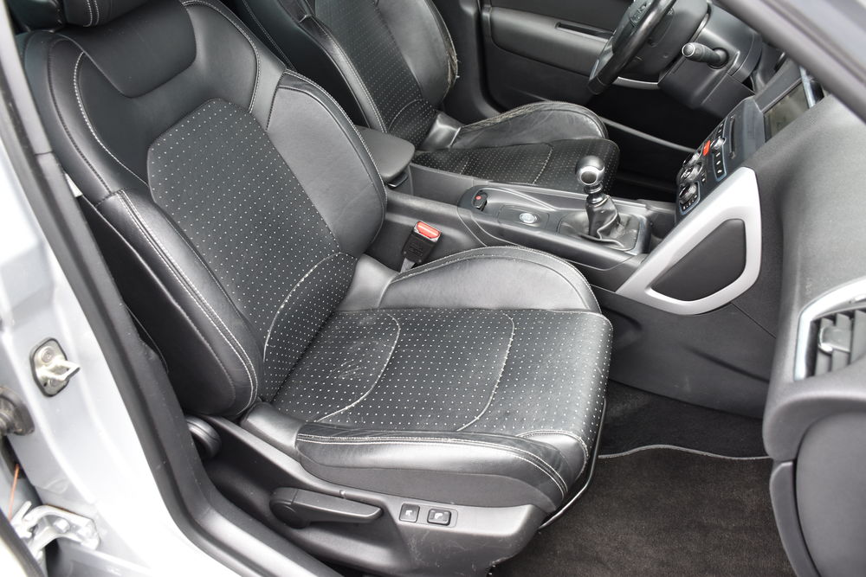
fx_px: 722
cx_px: 433
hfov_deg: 61.9
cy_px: 288
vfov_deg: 43.6
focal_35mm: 30
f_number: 4.5
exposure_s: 1/80
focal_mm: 20
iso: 400
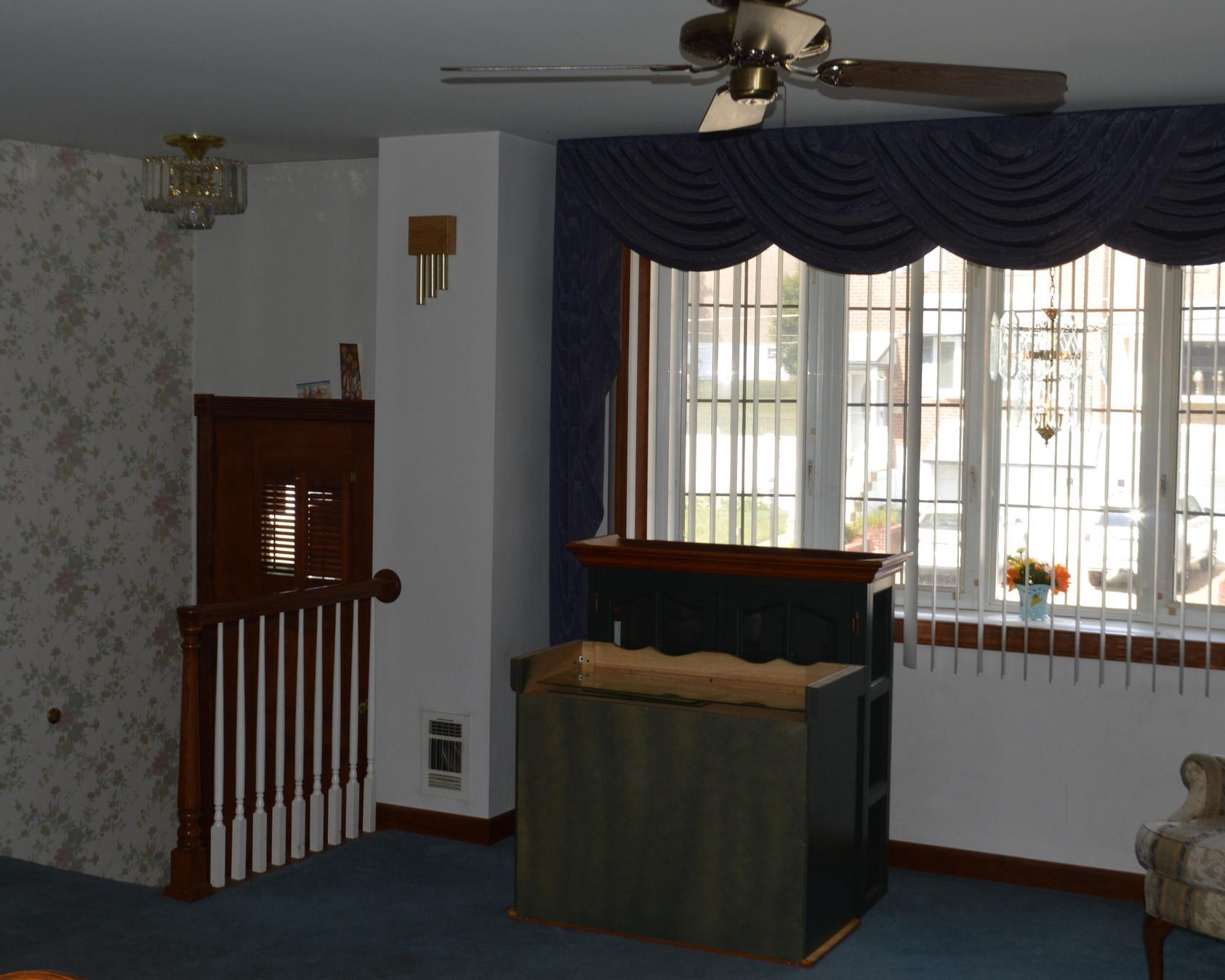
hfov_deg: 37.6
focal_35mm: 50
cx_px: 563
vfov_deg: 30.5
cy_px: 486
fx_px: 1797
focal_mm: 29
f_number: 8
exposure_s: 1/60
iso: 280
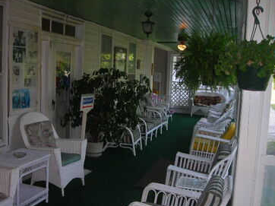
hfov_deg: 44.8
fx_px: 333
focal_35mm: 42
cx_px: 128
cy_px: 110
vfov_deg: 34.3
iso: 89
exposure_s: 1/60.1
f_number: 3.2
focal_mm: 6.3
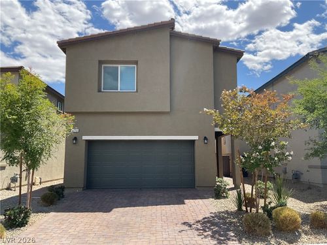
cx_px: 164
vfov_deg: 48.2
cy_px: 122
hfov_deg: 61.7
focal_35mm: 29
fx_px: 274
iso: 16
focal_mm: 3
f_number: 1.8
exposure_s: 1/1577
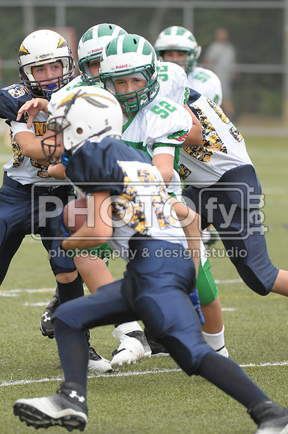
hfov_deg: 3.8
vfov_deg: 5.7
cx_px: 144
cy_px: 217
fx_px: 4333
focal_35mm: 360
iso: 1600
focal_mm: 240
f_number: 4
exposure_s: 1/2500
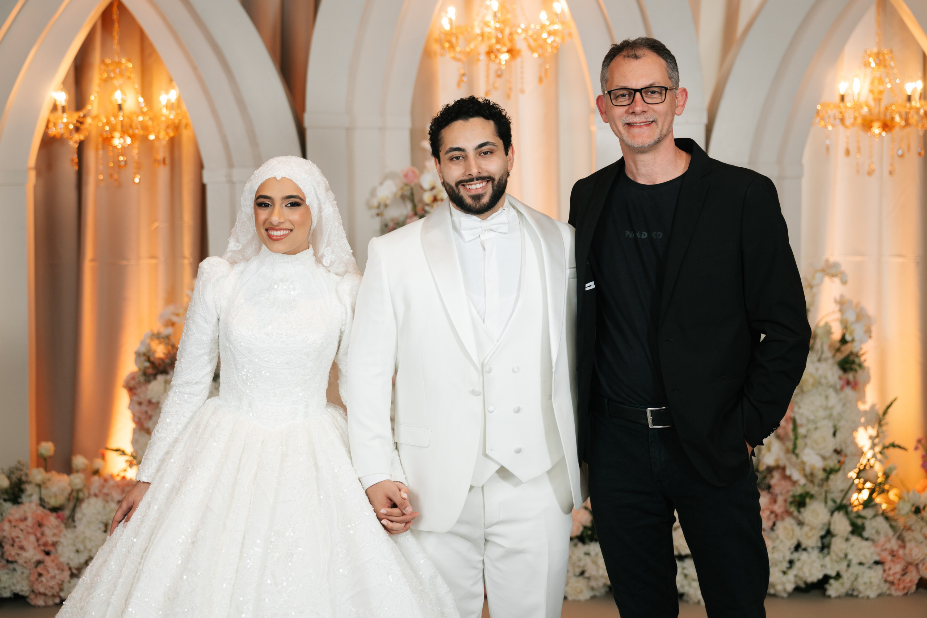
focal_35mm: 63
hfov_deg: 31.8
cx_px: 464
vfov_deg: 21.5
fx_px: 1629
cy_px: 309
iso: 160
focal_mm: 63
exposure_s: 1/160
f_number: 2.5
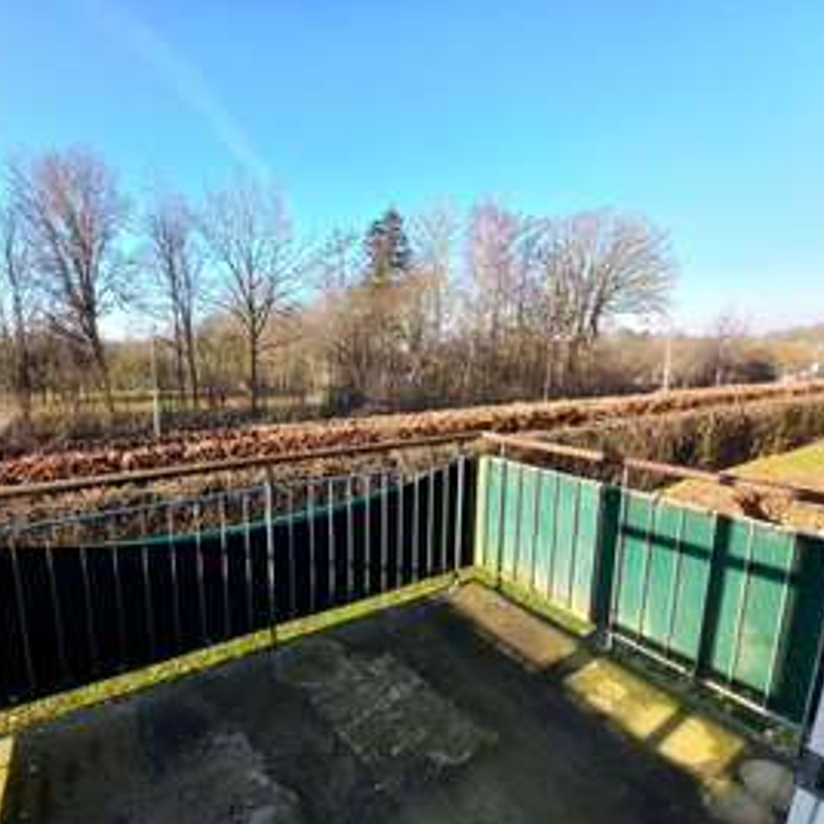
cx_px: 334
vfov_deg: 87.4
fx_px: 431
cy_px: 424
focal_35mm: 16
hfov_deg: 86.4
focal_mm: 1.42
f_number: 2.2
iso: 40
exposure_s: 1/333
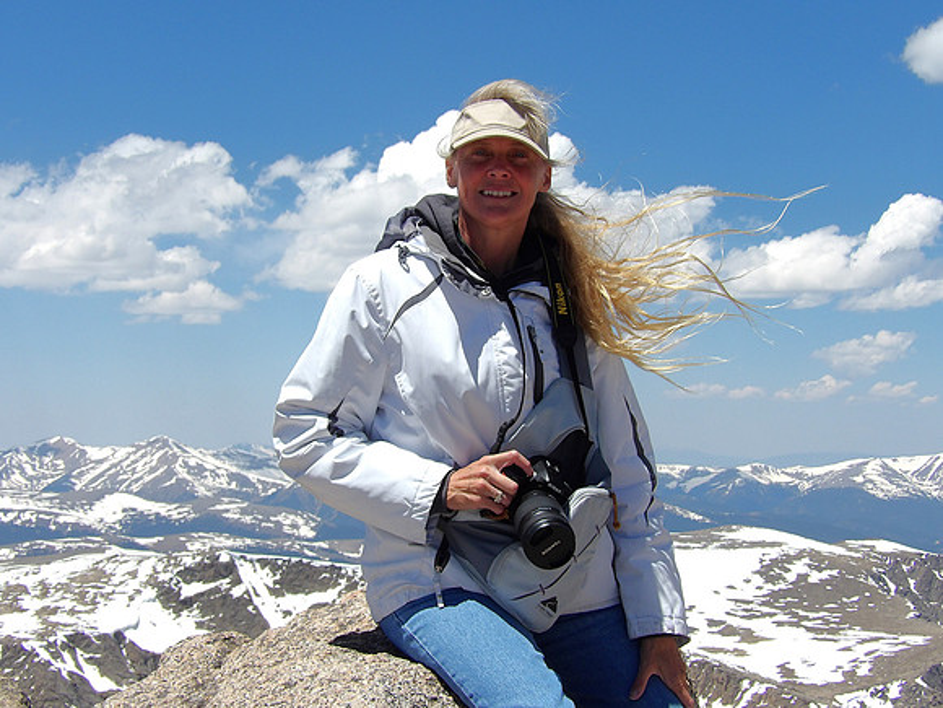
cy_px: 354
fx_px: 1689
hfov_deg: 31.2
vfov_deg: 23.7
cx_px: 472
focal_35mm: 62
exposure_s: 1/555
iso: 100
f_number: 5.7
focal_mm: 11.1
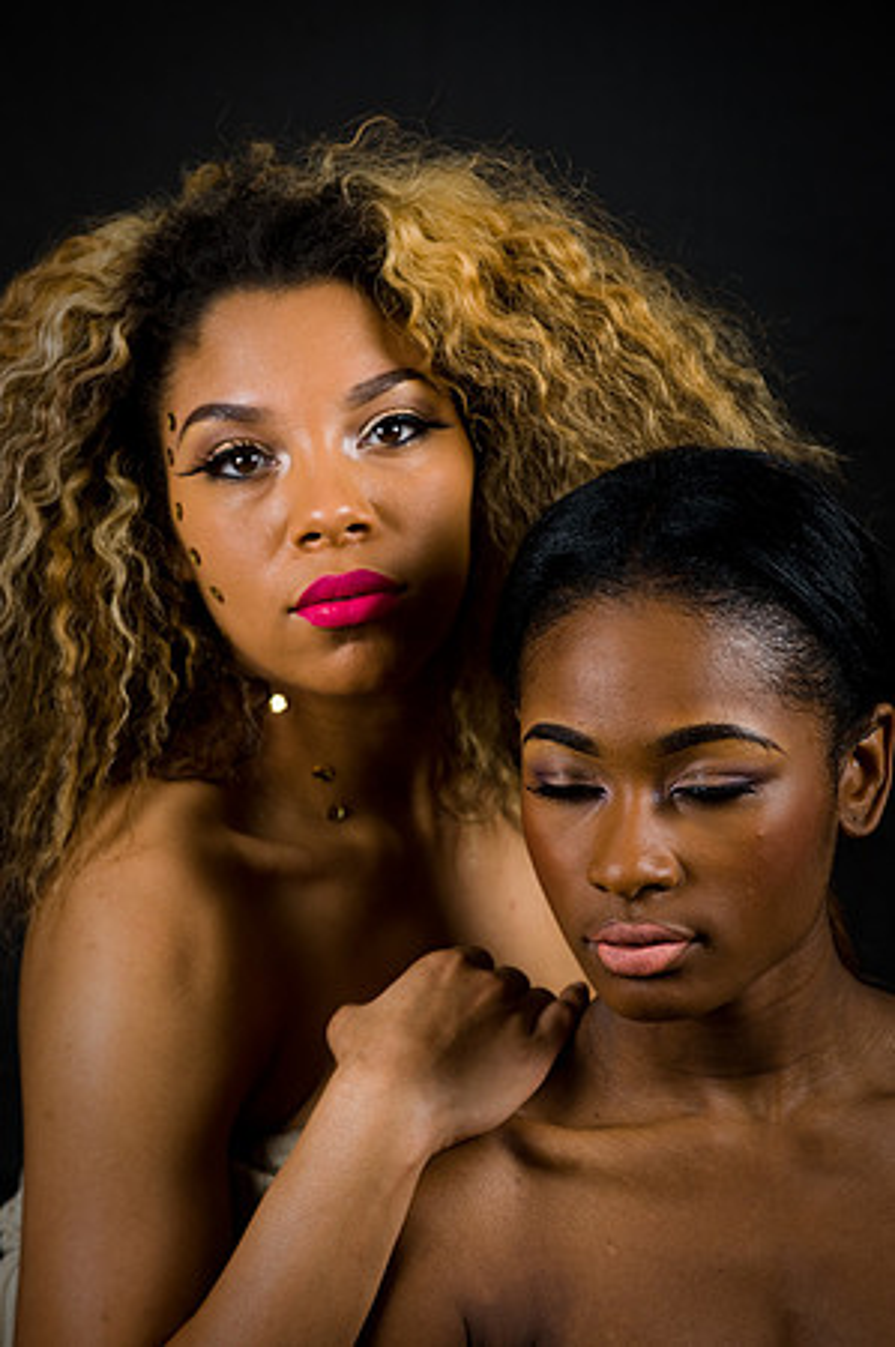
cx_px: 448
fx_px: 5980
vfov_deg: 12.9
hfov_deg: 8.6
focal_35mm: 160
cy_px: 674
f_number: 5.6
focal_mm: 160
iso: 200
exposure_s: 1/125
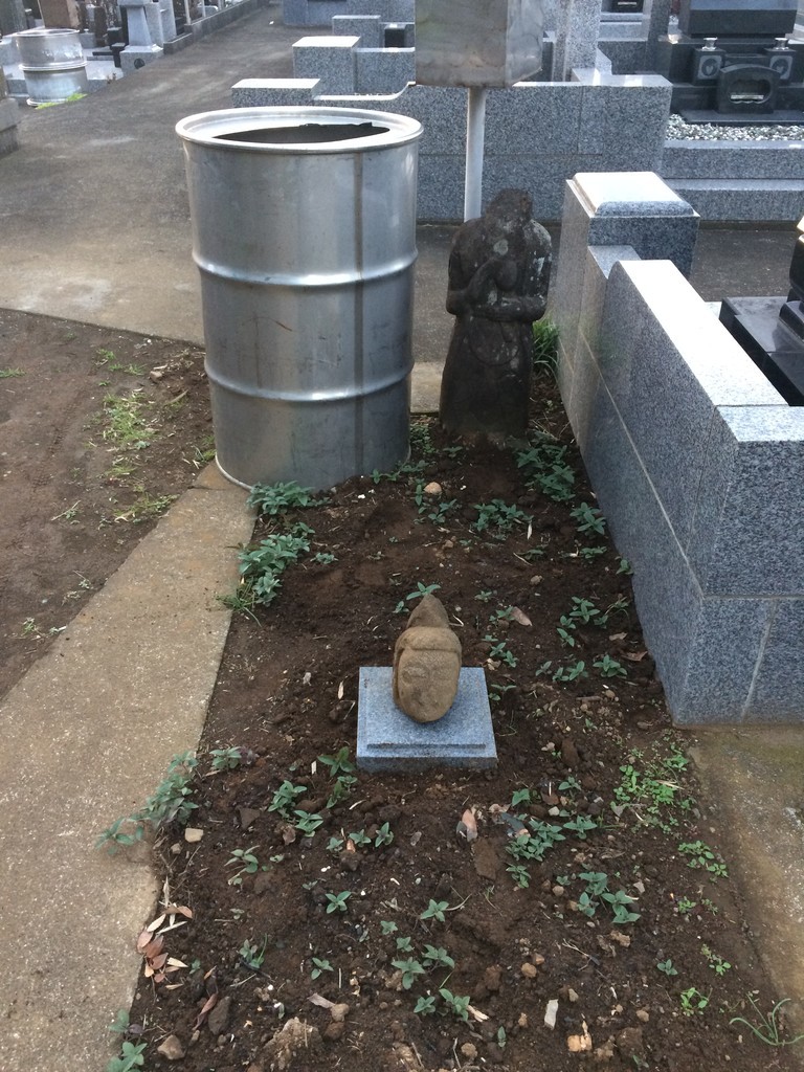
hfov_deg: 48.2
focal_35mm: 29
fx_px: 898
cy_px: 536
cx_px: 402
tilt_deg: -35.4
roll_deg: +0.6
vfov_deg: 61.7
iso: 125
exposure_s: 1/30
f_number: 2.2
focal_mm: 4.15
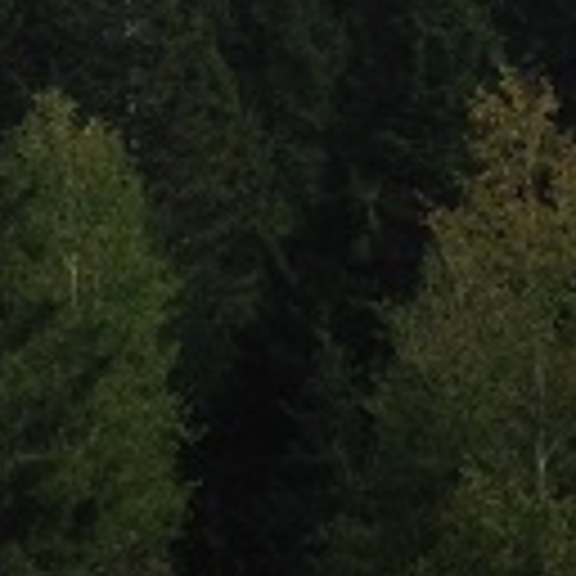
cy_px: -738
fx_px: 3426
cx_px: 724
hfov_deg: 9.5
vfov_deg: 8.8
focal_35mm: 182
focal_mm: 4.12
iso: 50
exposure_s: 1/935
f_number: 2.4
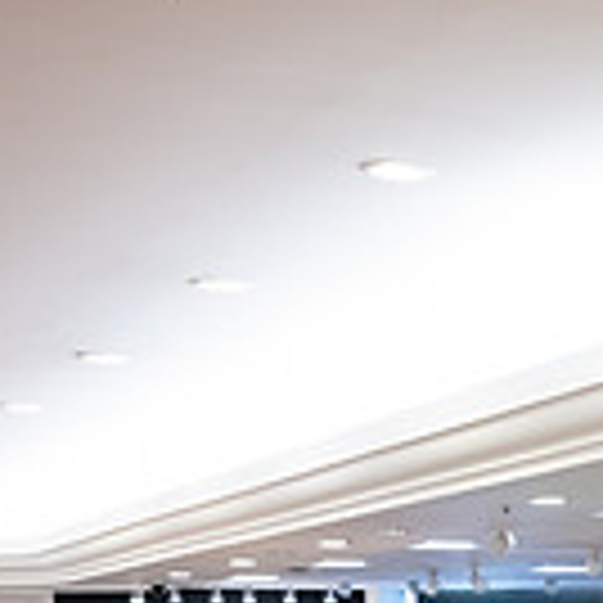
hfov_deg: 15.4
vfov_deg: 17.6
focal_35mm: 92
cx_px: 1177
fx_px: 1813
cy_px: 807
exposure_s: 1/125
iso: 1250
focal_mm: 24
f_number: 3.2
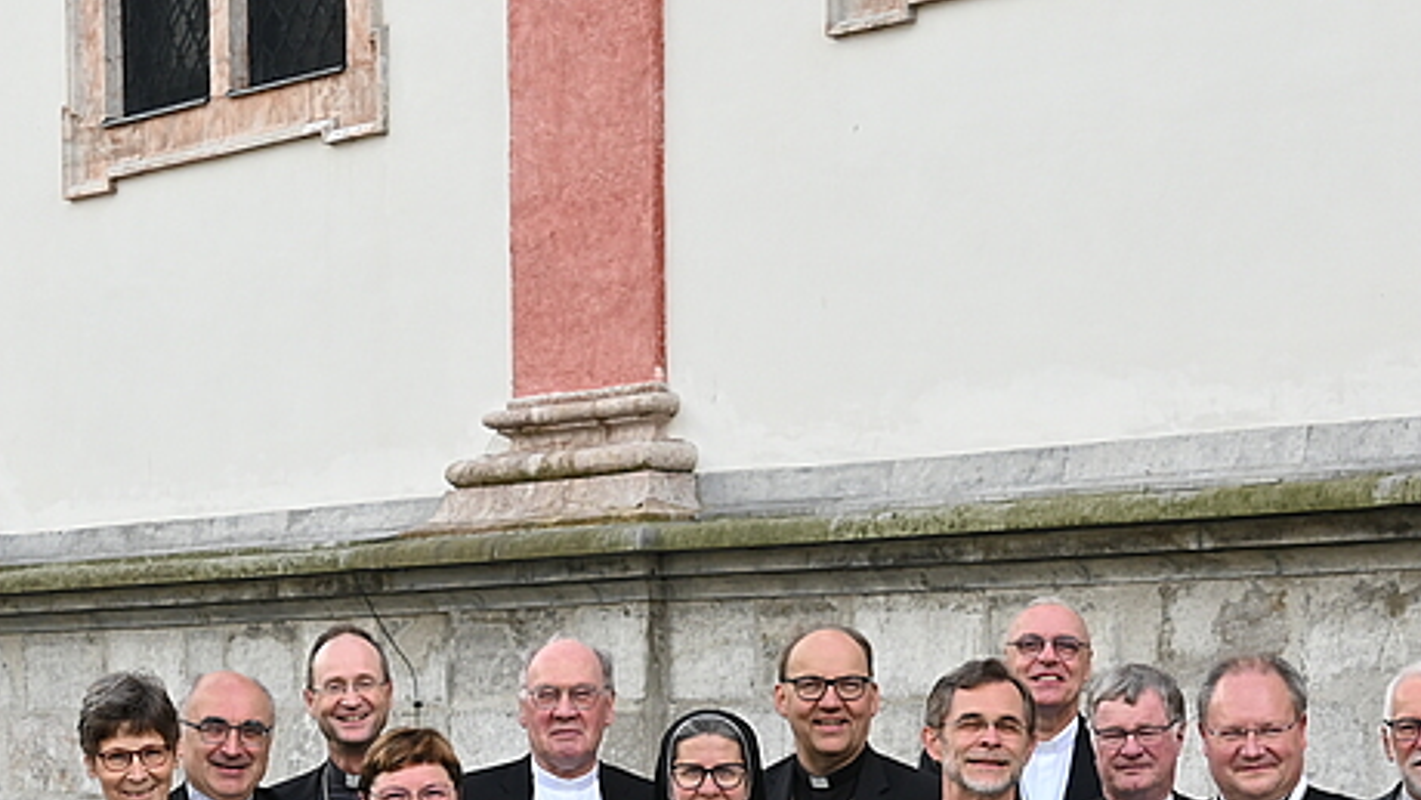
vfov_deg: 11.6
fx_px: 3858
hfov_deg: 20.8
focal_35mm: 102
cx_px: 510
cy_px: 967
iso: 160
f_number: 5.6
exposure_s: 1/250
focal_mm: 25
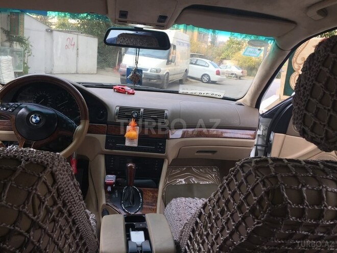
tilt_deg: -11.1
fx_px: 282
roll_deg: -5.6
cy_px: 126
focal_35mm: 29
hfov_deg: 61.7
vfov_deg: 48.2
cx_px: 168
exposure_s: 1/243
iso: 32
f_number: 2.2
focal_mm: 4.15
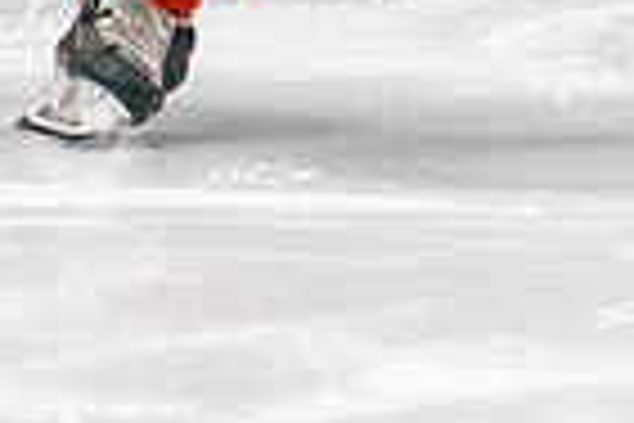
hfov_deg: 2.3
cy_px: -220
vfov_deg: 1.5
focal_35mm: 898
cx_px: 51
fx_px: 15814
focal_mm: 102
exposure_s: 1/1250
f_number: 2.8
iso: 3200
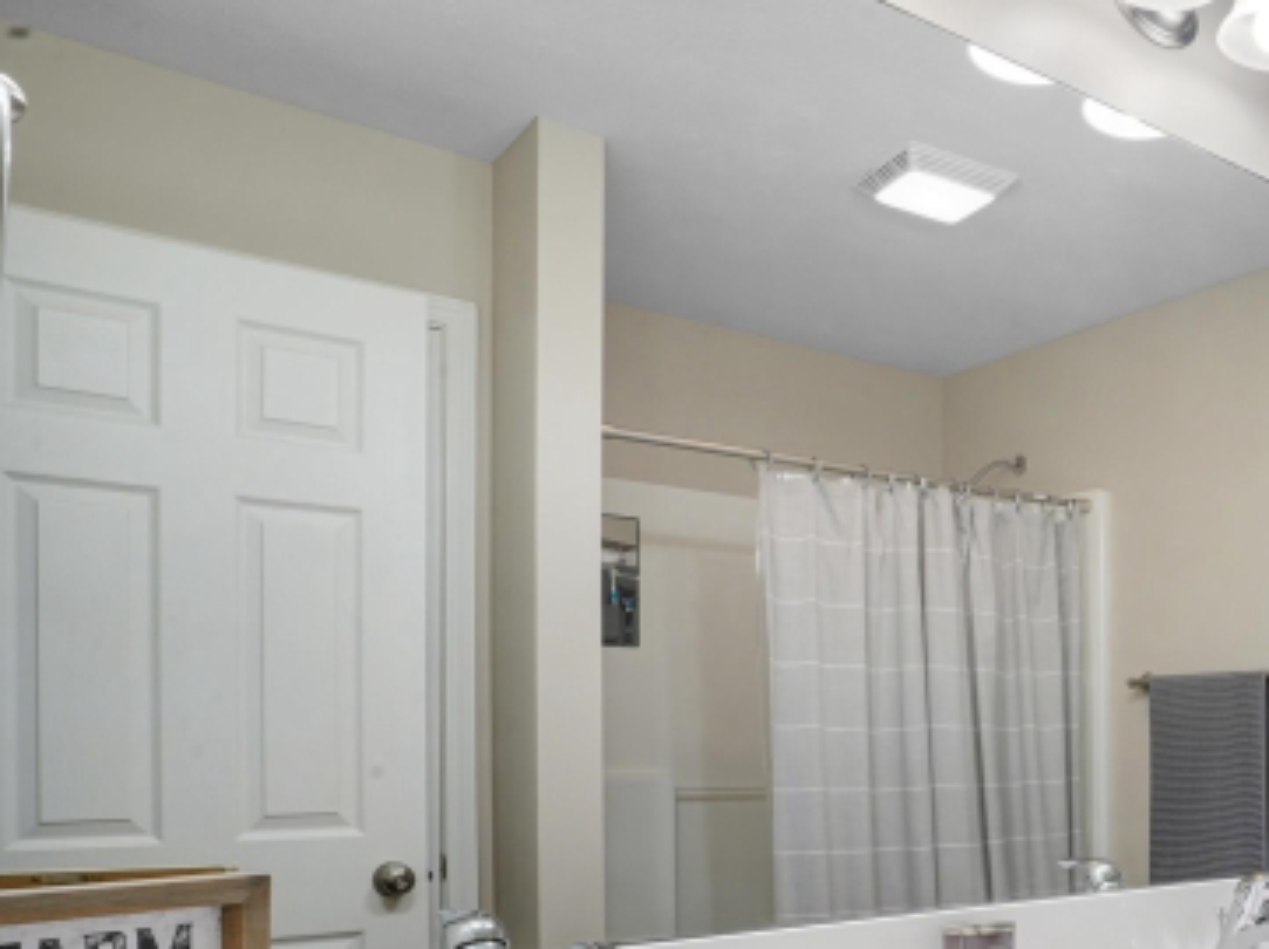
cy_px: 773
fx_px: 1245
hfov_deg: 46.0
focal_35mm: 34
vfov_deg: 39.9
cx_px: 1248
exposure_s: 1/5
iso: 250
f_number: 14
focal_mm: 17
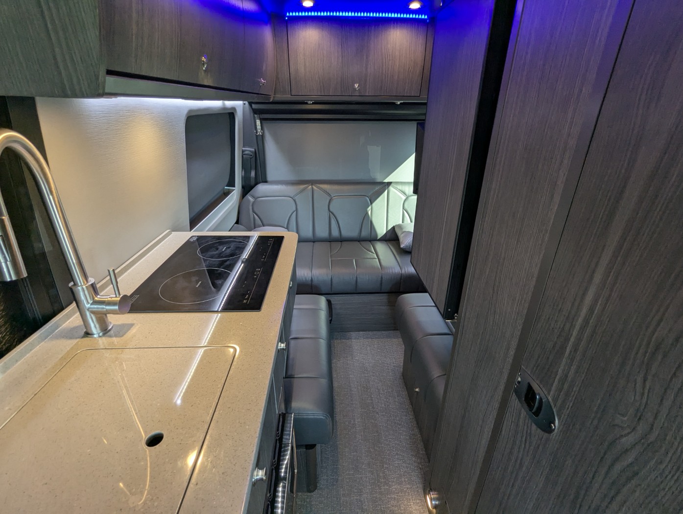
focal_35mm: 16
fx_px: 316
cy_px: 257
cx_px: 342
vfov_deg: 78.2
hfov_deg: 94.4
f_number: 2.2
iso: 128
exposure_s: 1/50
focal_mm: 2.35
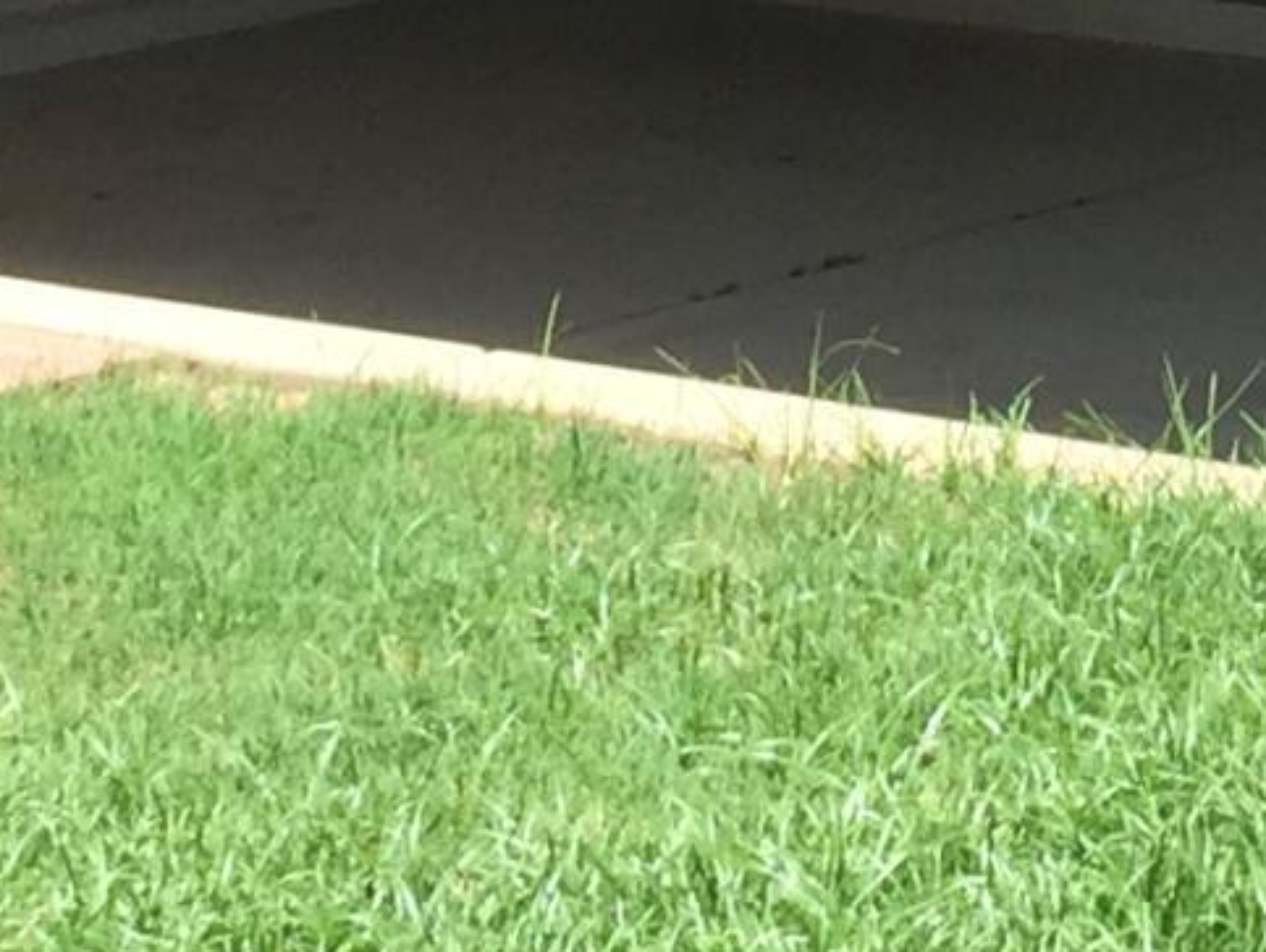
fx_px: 6588
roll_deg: -0.5
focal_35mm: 180
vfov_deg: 8.1
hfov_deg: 11.0
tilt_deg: -4.4
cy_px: -469
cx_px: 936
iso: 32
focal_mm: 4.15
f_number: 2.2
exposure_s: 1/1041
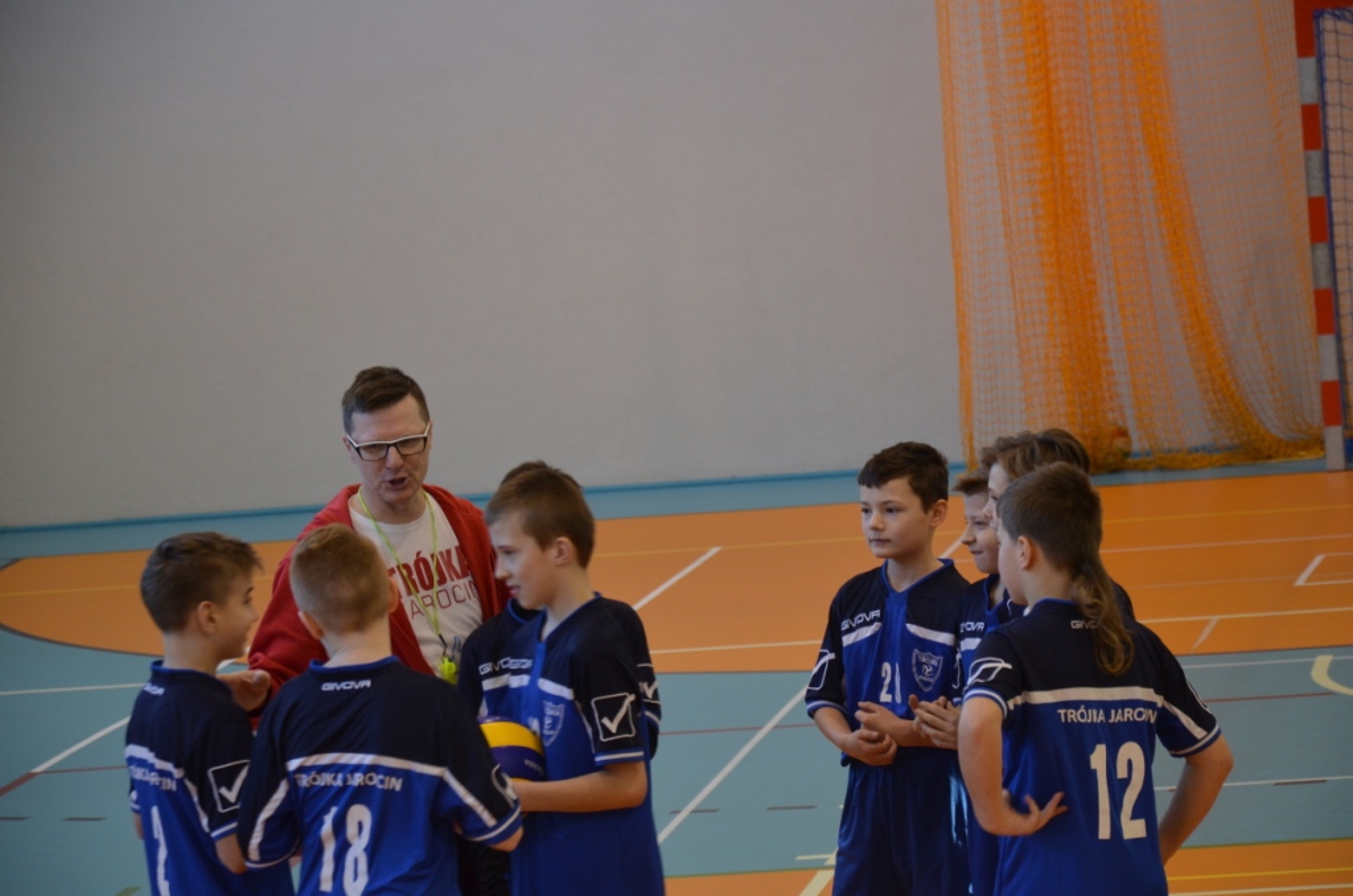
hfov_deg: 13.1
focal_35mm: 158
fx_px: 5906
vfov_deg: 8.7
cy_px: 448
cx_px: 676
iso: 800
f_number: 5.6
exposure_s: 1/50
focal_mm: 105
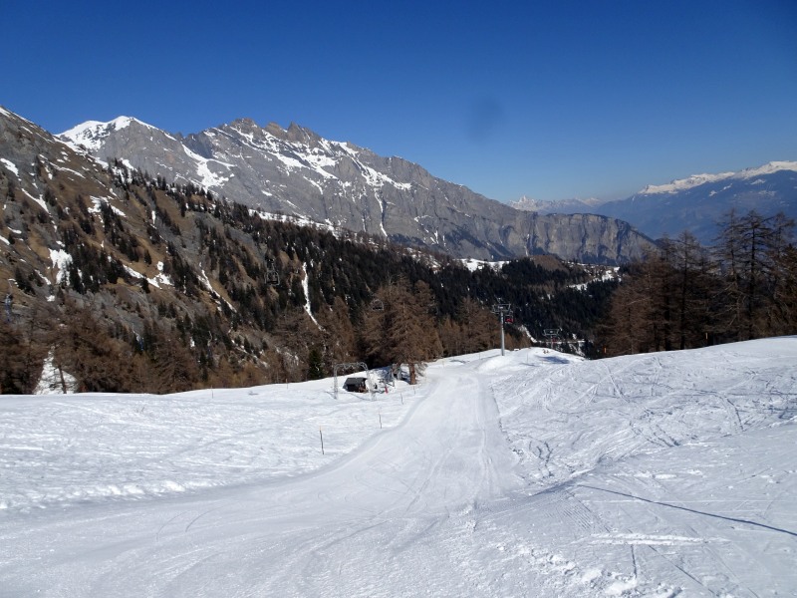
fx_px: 553
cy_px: 299
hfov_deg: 71.6
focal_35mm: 24
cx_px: 398
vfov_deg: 56.8
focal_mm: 4.1
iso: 80
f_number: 3.5
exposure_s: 1/2000
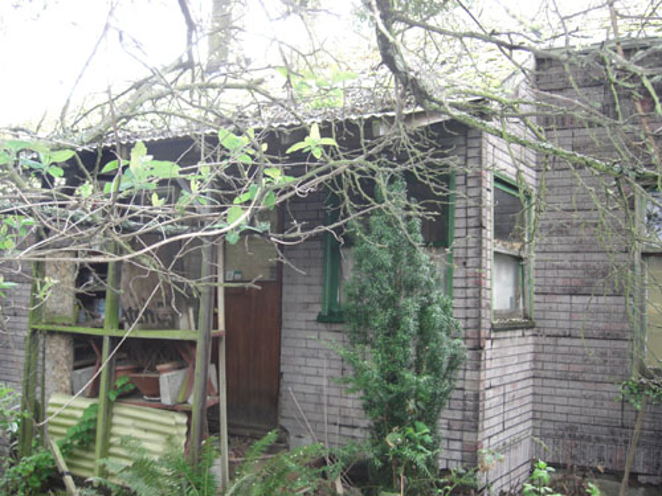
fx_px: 727
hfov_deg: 49.0
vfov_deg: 37.7
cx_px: 331
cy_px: 248
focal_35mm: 38
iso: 200
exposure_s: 1/60
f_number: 2.8
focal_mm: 7.9
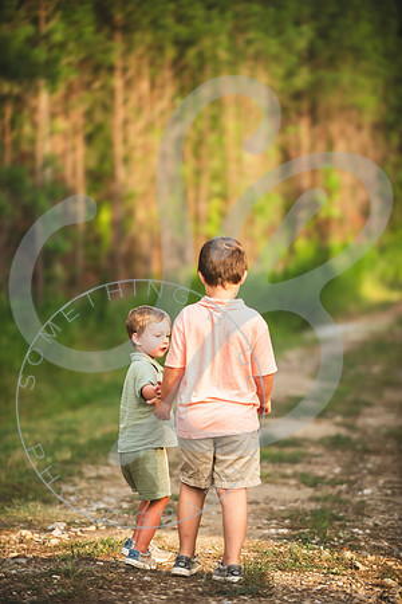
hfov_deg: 10.5
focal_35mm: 130
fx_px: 2177
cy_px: 302
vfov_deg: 15.8
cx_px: 201
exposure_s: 1/400
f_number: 2.8
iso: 320
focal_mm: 130
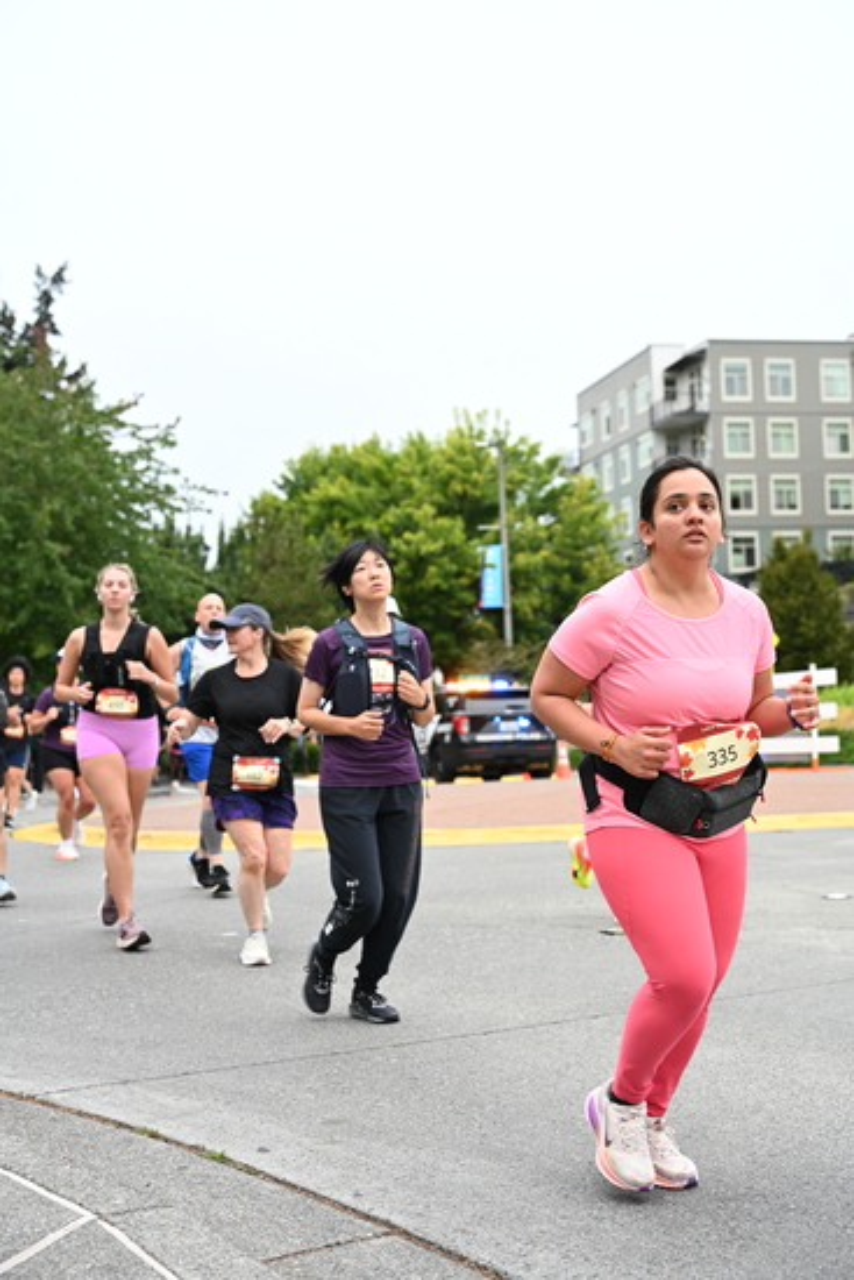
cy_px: 640
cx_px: 427
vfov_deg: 41.1
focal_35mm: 48
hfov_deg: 28.1
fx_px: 1707
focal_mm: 48
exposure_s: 1/800
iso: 1600
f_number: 4
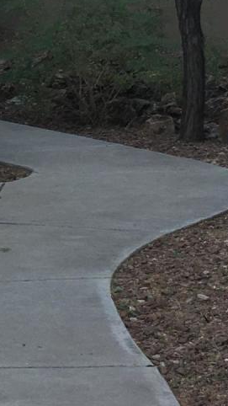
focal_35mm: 131
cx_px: -84
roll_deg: +0.8
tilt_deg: -7.2
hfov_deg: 9.1
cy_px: 145
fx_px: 1408
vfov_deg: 16.4
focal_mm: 4.15
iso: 40
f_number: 2.2
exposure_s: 1/120
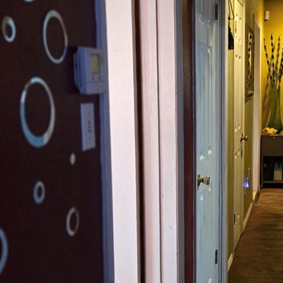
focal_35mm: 59
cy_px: 172
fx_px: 546
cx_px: 291
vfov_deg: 29.0
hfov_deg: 27.2
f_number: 1.8
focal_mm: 5.4
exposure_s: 1/60
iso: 1250
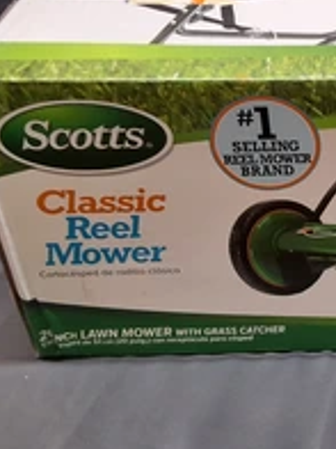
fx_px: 738
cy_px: 128
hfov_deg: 23.0
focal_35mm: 57
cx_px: 430
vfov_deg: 33.3
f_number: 1.9
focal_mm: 2.91
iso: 100
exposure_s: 1/40
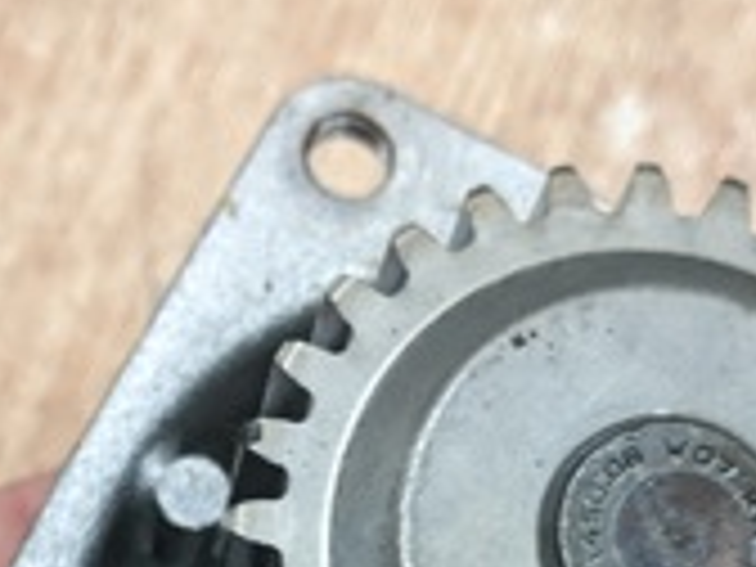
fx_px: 2249
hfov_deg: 19.1
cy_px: 826
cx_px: 333
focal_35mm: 103
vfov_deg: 13.6
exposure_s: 1/33.3
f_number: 1.8
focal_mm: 4.44
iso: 351
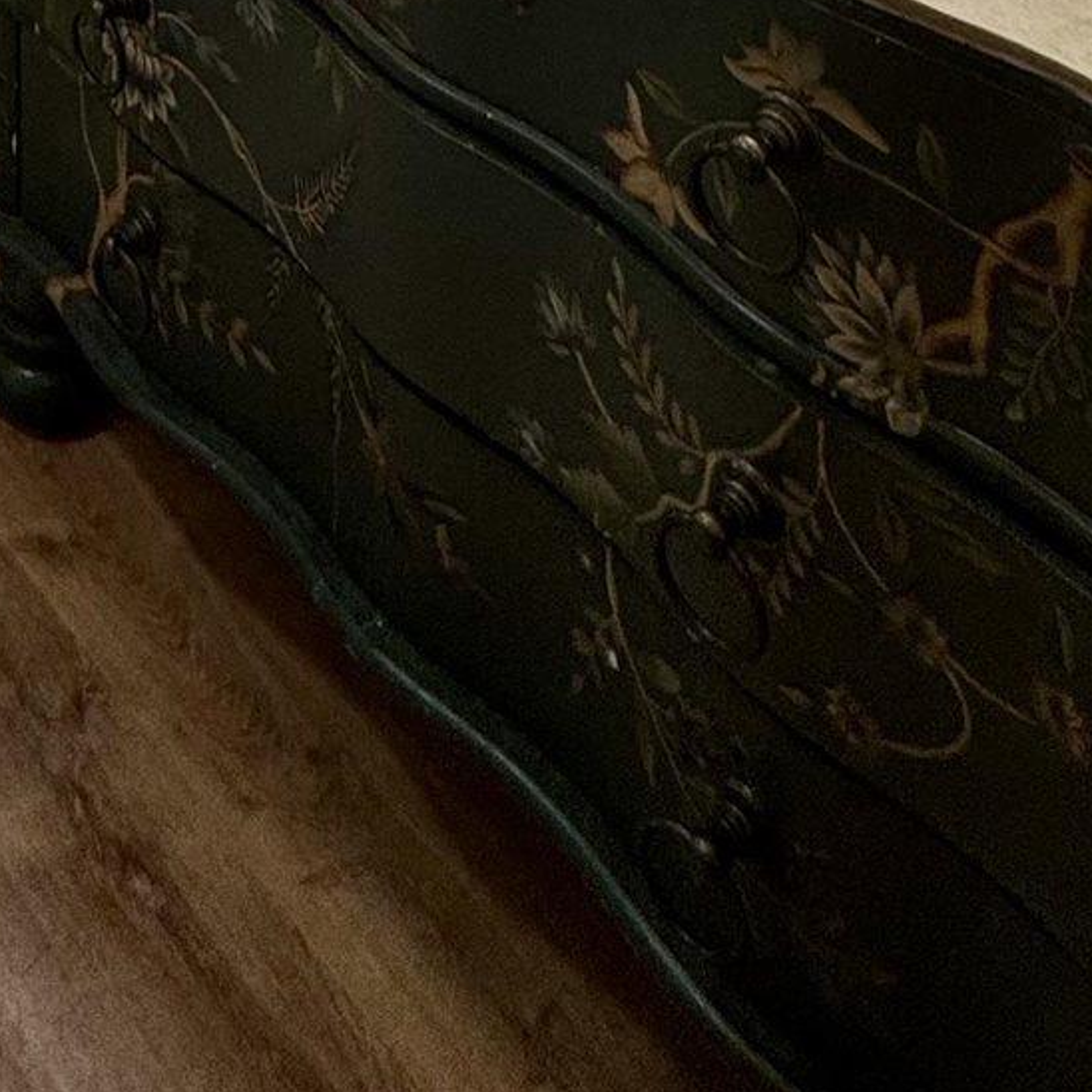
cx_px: -22
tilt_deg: -6.9
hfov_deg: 30.3
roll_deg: +0.5
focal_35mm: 52
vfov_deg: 20.7
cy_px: -939
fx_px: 1856
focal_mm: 2.22
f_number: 2.2
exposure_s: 1/120
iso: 100
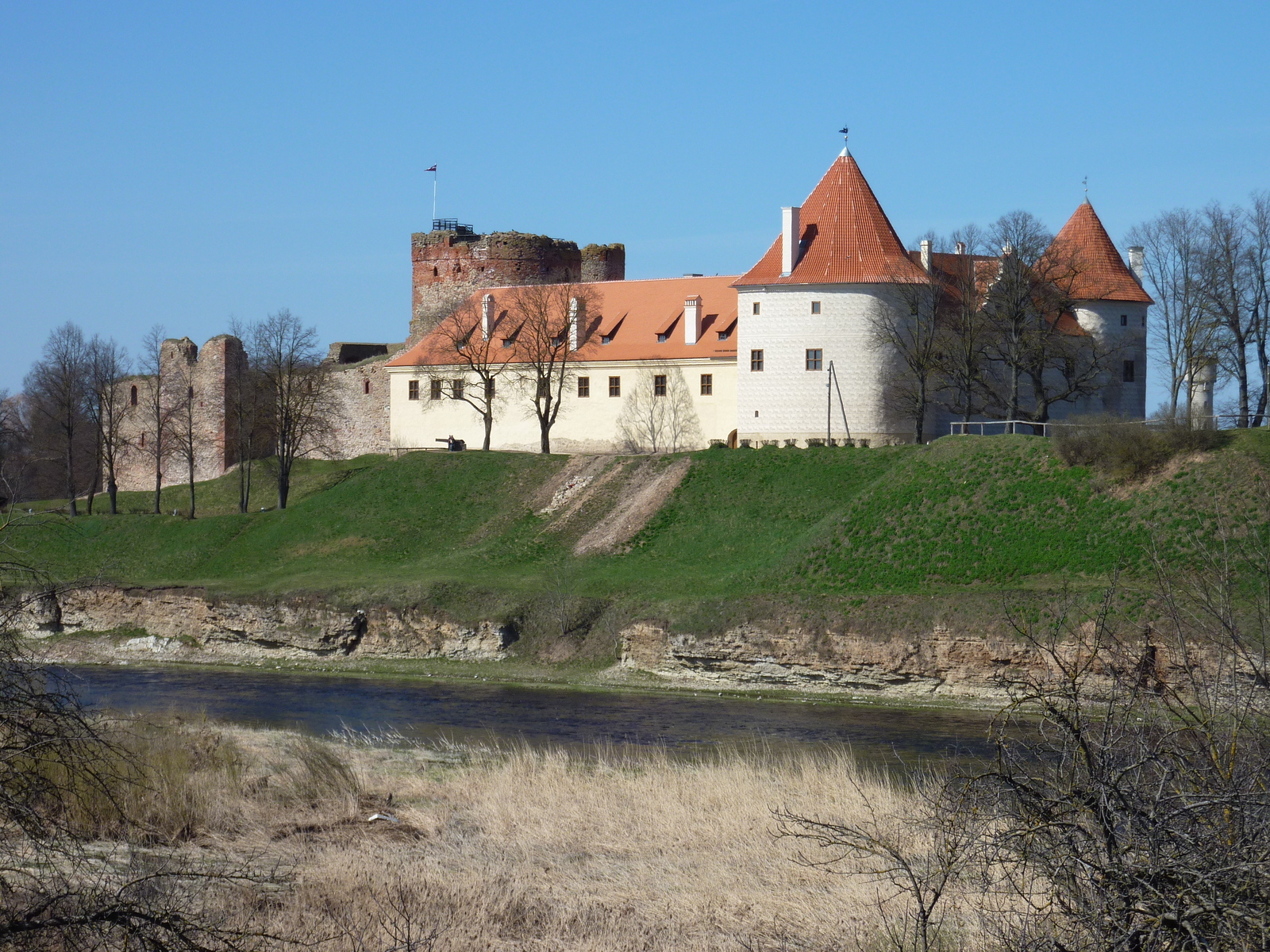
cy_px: 476
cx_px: 635
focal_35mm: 96
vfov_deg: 15.4
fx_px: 3522
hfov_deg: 20.4
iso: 80
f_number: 5.6
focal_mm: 15.8
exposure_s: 1/500
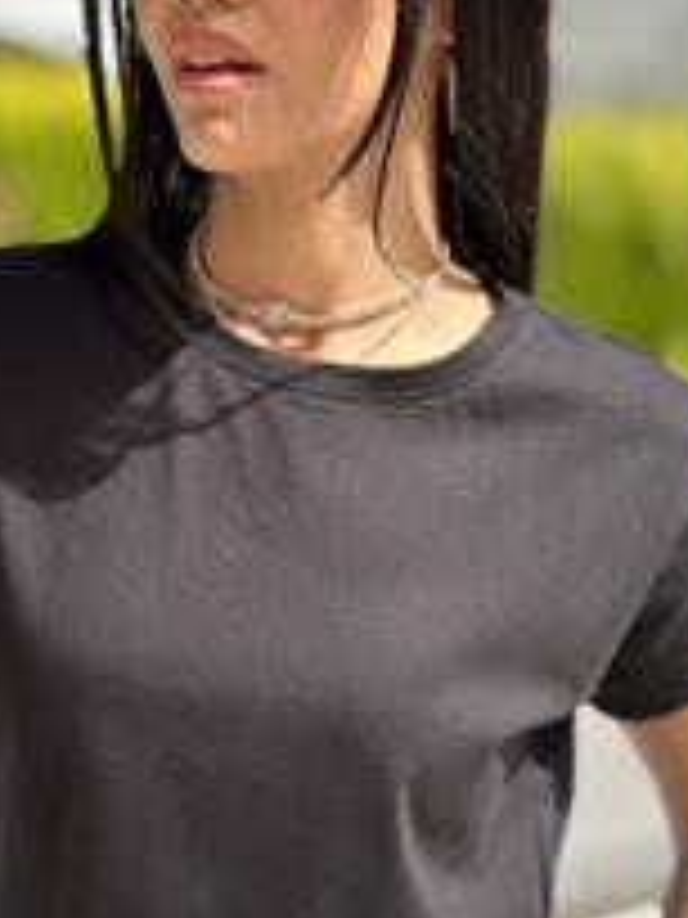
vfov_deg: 20.2
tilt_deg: -9.5
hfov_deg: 15.2
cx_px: 301
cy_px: 416
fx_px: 2571
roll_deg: -0.4
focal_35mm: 97
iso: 100
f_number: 1.78
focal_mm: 6.86
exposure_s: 1/2667
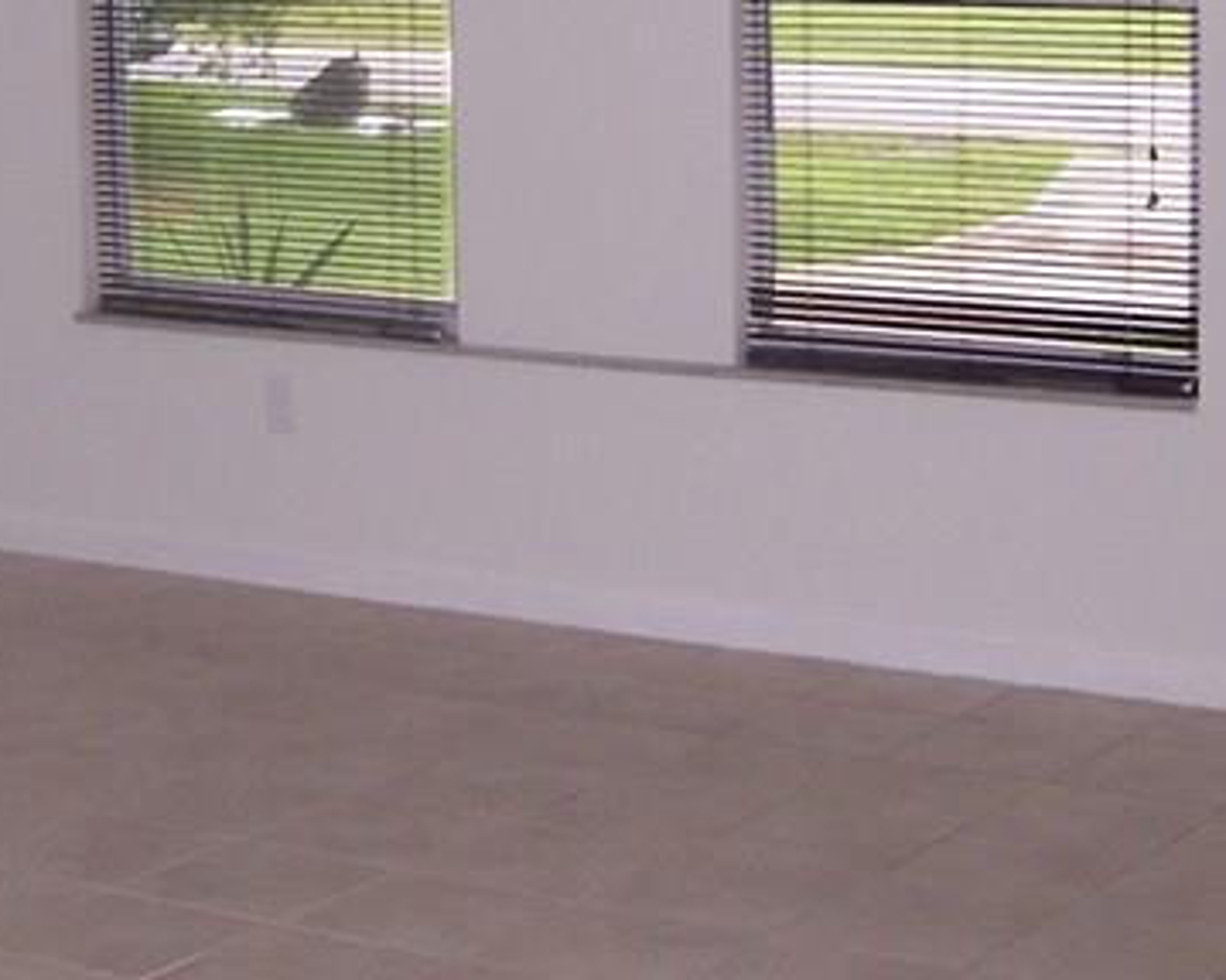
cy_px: 106
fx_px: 3337
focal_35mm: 92
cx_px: 577
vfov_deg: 16.5
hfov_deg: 20.8
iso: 140
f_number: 2.8
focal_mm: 5.5
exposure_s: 1/60
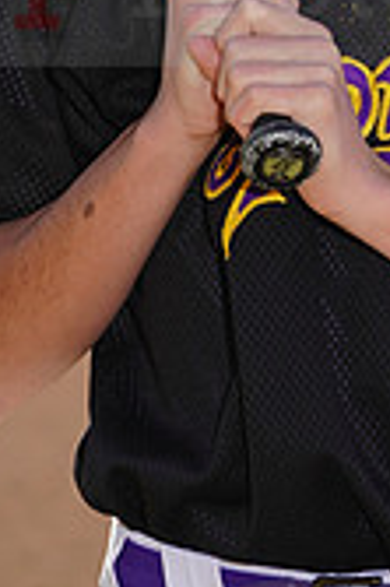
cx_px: 385
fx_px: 11675
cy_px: -46
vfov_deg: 2.9
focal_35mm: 717
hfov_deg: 1.9
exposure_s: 1/200
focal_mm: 206
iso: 100
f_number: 9
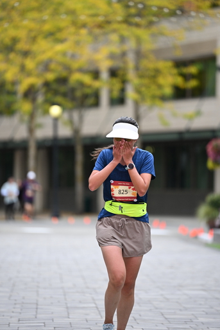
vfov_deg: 9.6
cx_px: 116
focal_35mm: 214
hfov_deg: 6.4
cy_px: 159
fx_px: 1960
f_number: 2.8
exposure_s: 1/2500
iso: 640
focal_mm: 200
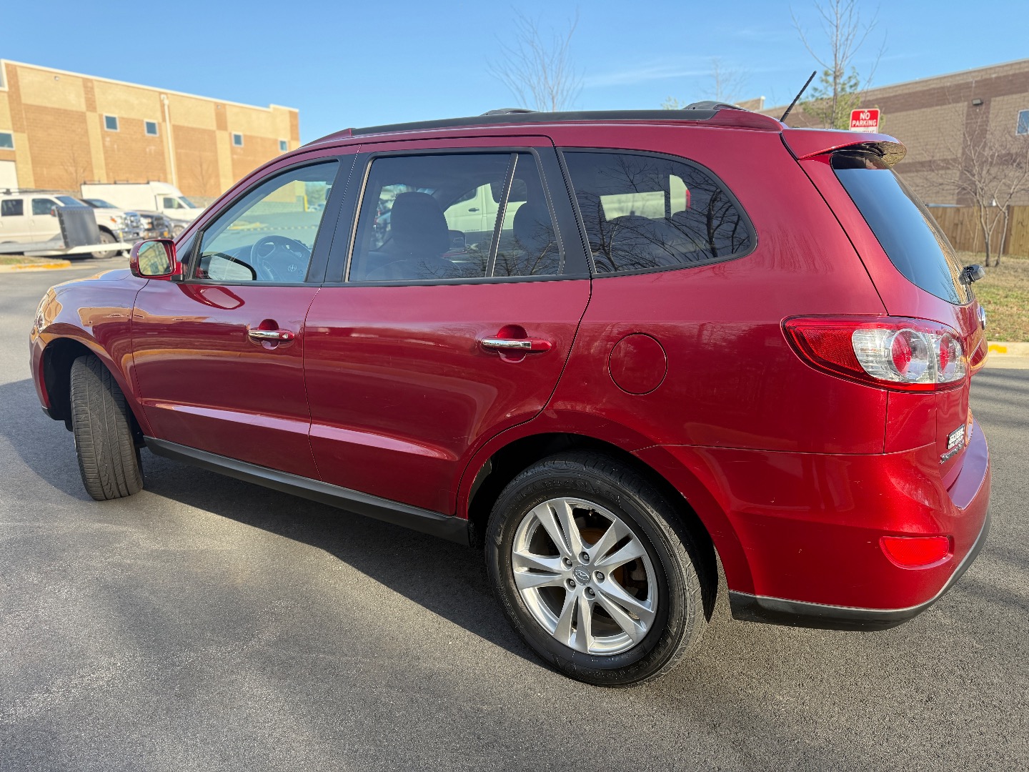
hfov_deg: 71.6
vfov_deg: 56.8
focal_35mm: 24
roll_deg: +0.5
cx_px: 514
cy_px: 386
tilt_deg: -11.5
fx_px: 713
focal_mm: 6.76
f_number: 1.78
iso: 100
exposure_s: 1/772
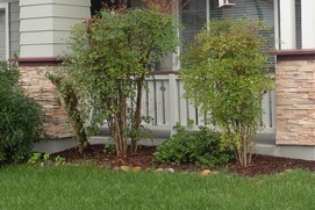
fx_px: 709
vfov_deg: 16.6
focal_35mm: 81
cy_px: 20
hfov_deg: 24.8
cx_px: 229
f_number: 4
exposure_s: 1/110
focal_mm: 5.8
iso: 64
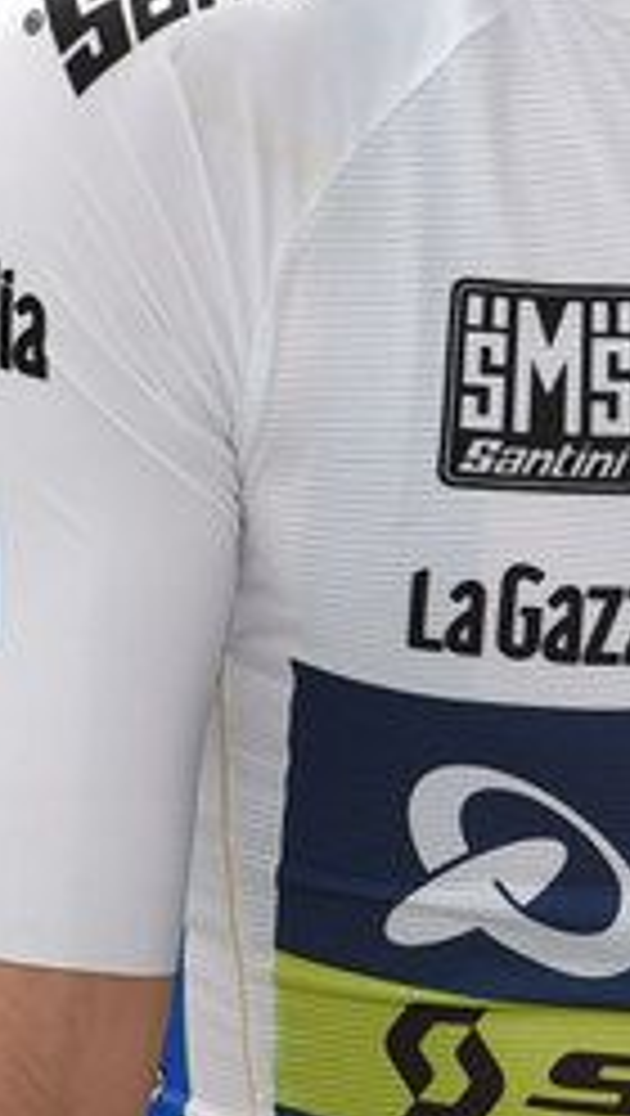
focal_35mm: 1012
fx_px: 29973
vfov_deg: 2.1
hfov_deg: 1.2
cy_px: 328
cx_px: 675
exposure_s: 1/250
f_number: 7.1
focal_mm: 200
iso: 200
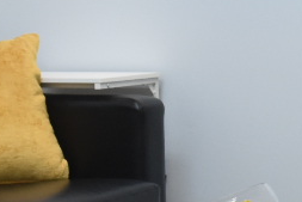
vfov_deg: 7.9
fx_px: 1452
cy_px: 92
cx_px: 242
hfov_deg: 11.8
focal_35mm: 173
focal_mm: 18
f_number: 4.5
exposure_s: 1/80
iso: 800
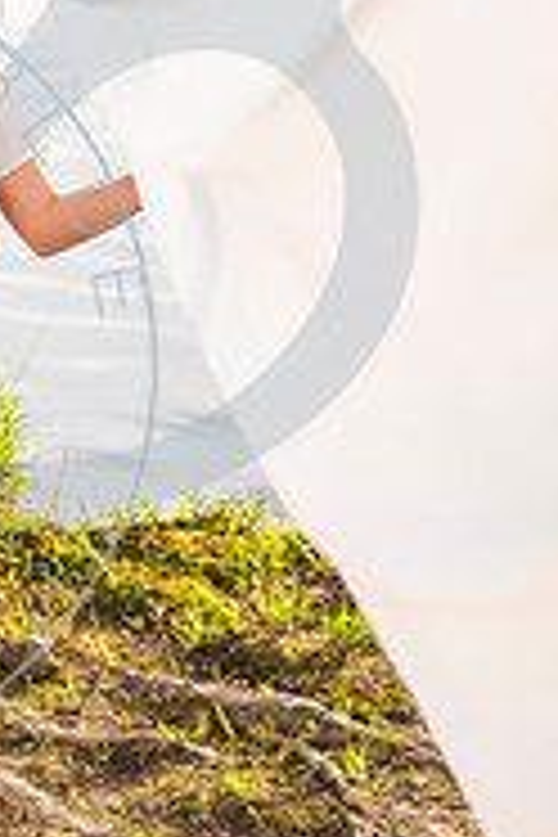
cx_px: -58
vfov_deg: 17.3
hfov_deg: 11.6
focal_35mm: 116
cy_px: 22
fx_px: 2697
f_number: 2.8
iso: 250
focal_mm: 48
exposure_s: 1/1600
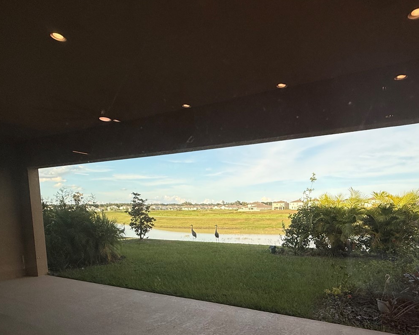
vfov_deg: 60.5
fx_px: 273
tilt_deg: -6.4
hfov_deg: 74.6
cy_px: 241
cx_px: 240
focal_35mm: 22
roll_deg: -0.1
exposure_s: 1/853
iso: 50
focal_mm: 2.22
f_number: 2.2
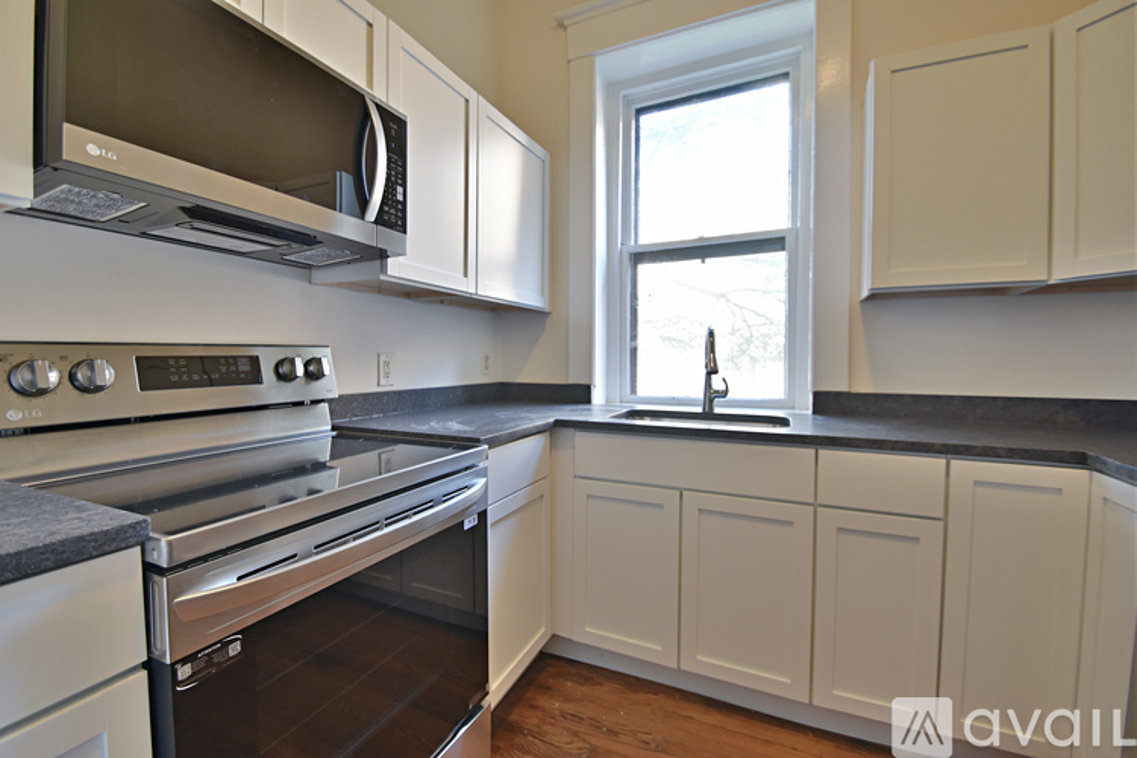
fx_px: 474
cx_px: 568
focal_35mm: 15
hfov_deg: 100.4
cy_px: 379
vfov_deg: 77.3
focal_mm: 10
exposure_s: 1/15
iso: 640
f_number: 5.6
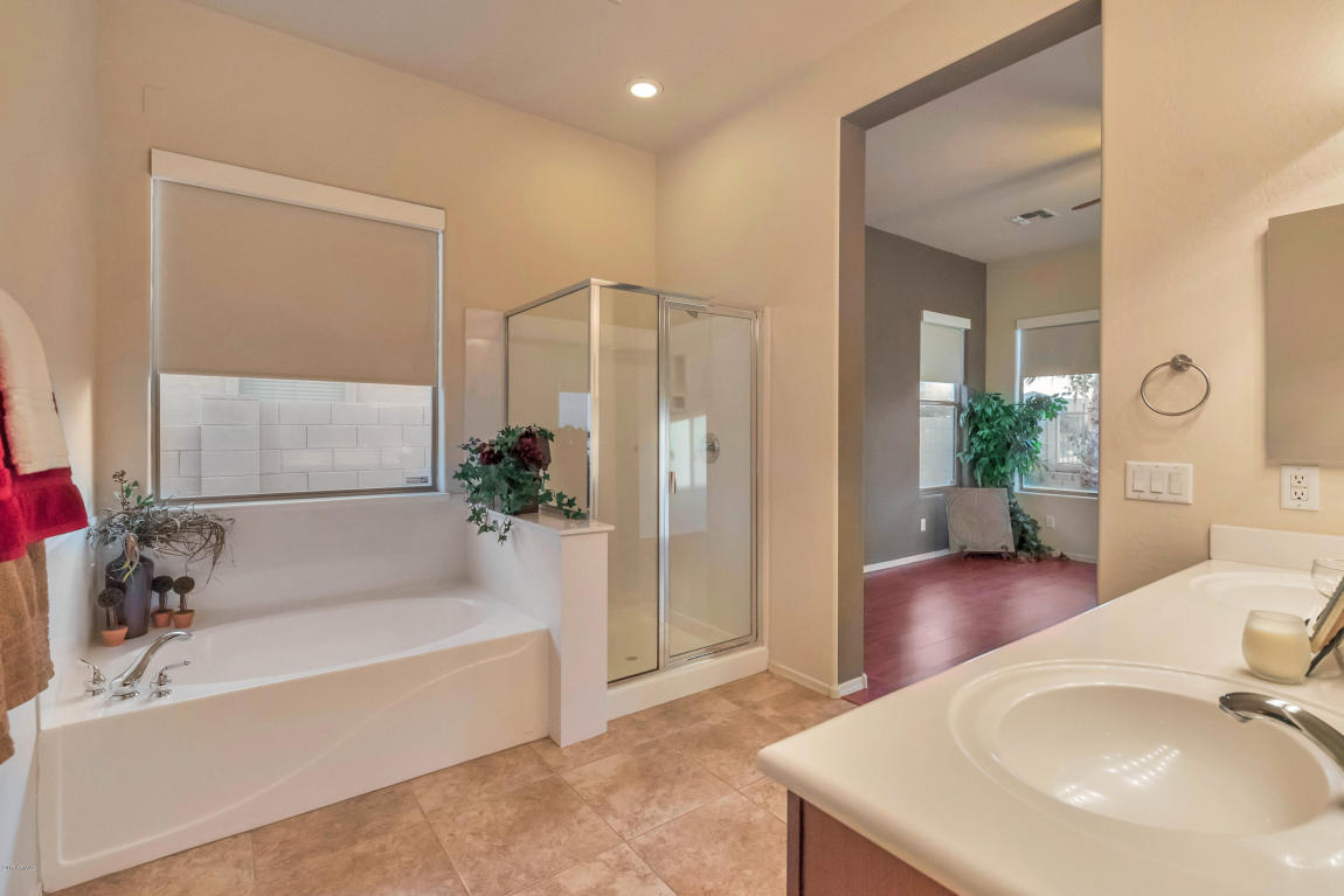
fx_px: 560
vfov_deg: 77.3
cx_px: 672
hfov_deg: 100.4
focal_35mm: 15
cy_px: 448
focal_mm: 15
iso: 2500
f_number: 5
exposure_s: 1/320
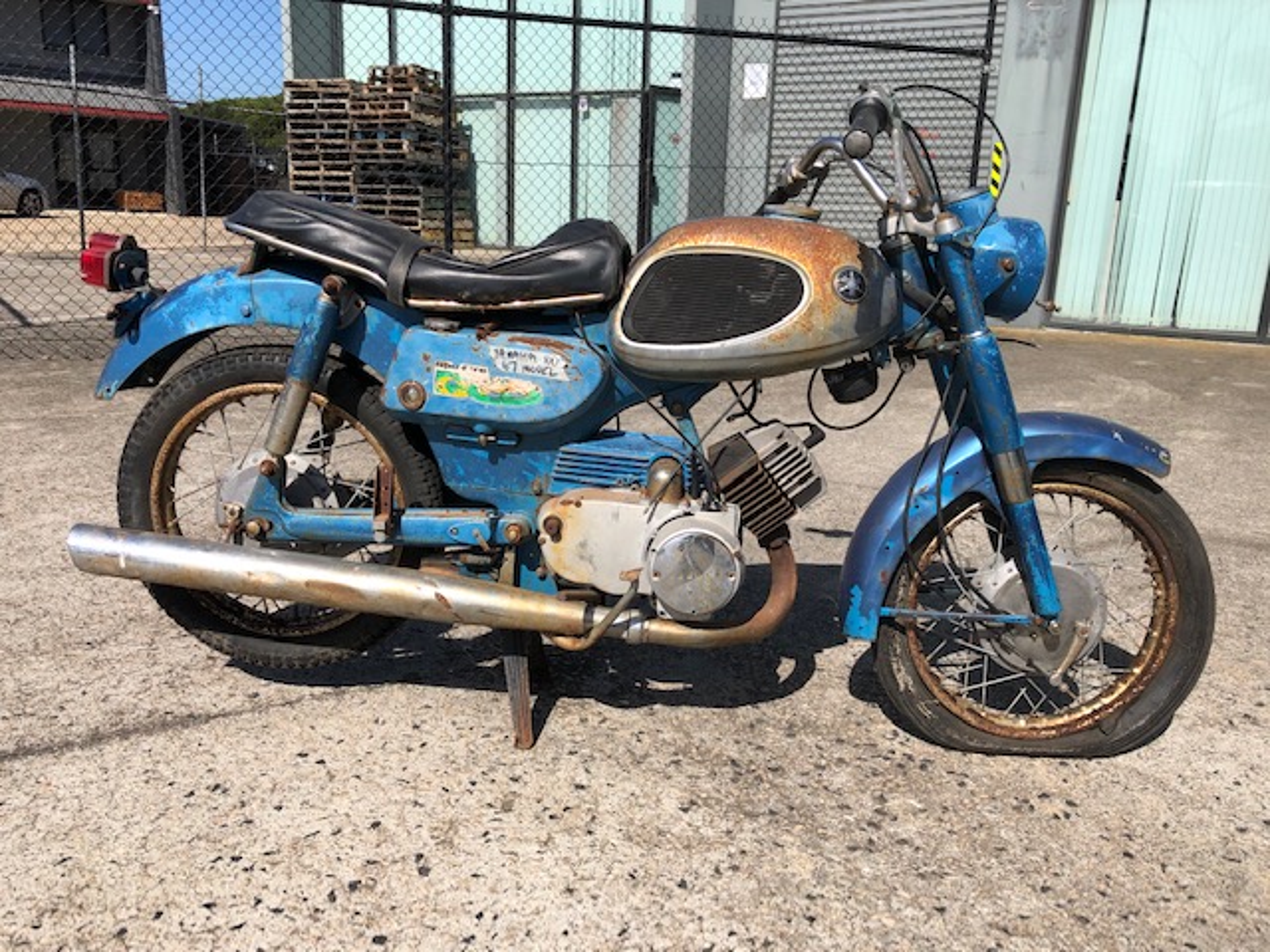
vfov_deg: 49.7
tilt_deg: -14.4
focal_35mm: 28
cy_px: 476
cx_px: 635
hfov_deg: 63.4
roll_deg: -1.1
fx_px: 1027
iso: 20
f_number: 1.8
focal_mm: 3.99
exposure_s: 1/2288
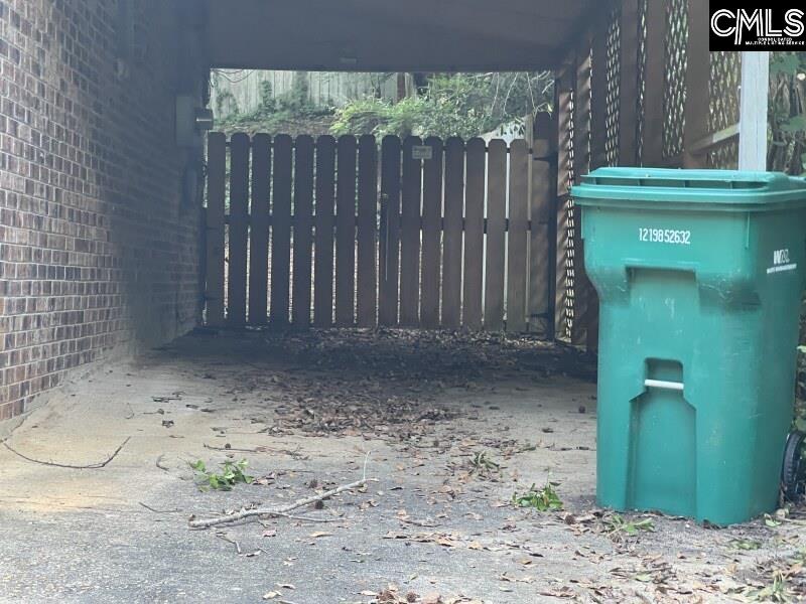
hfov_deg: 25.3
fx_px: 1793
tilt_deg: +0.9
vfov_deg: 19.1
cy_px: 302
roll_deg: +1.0
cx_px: 403
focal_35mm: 77
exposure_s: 1/99
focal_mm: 9
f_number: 2.8
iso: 200
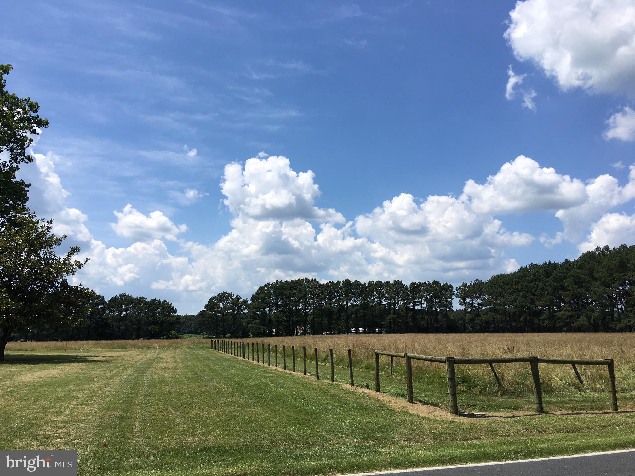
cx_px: 318
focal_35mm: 29
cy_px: 238
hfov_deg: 61.7
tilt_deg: +11.5
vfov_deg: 48.2
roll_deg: +0.1
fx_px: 532
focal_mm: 4.15
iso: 25
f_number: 2.2
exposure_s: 1/2564
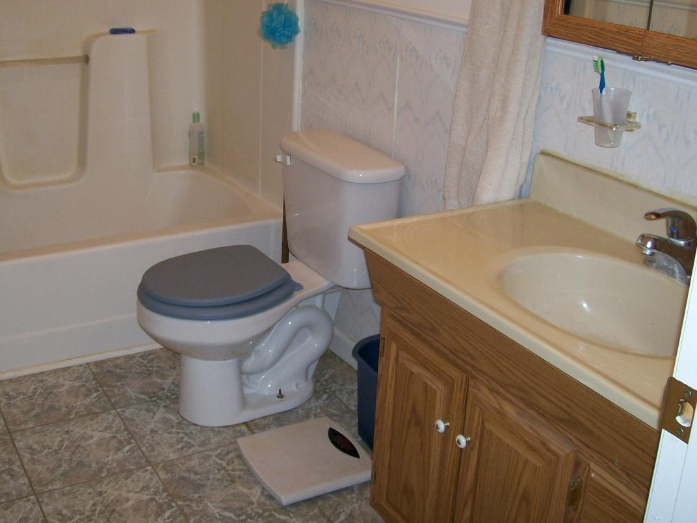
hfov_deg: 43.7
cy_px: 245
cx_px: 295
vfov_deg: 33.6
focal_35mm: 43
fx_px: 866
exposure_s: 1/64
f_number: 2.7
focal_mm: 6
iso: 80
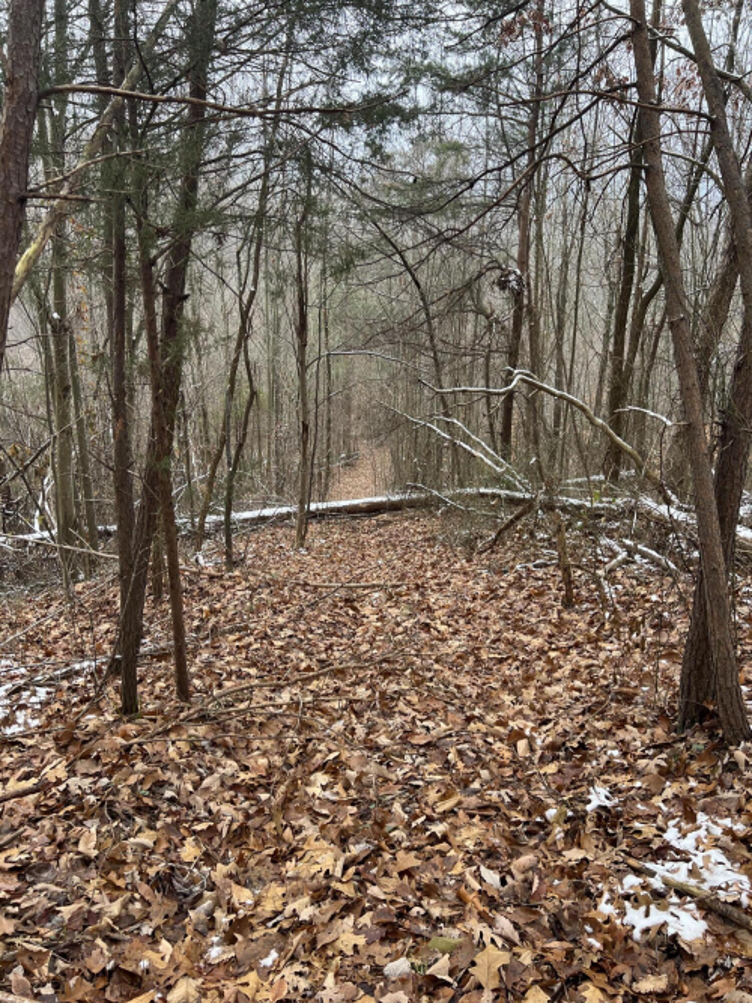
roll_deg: +0.7
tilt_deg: -19.3
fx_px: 753
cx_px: 376
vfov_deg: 67.3
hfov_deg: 53.0
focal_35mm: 26
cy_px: 502
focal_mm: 5.7
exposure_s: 1/121
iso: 40
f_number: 1.5
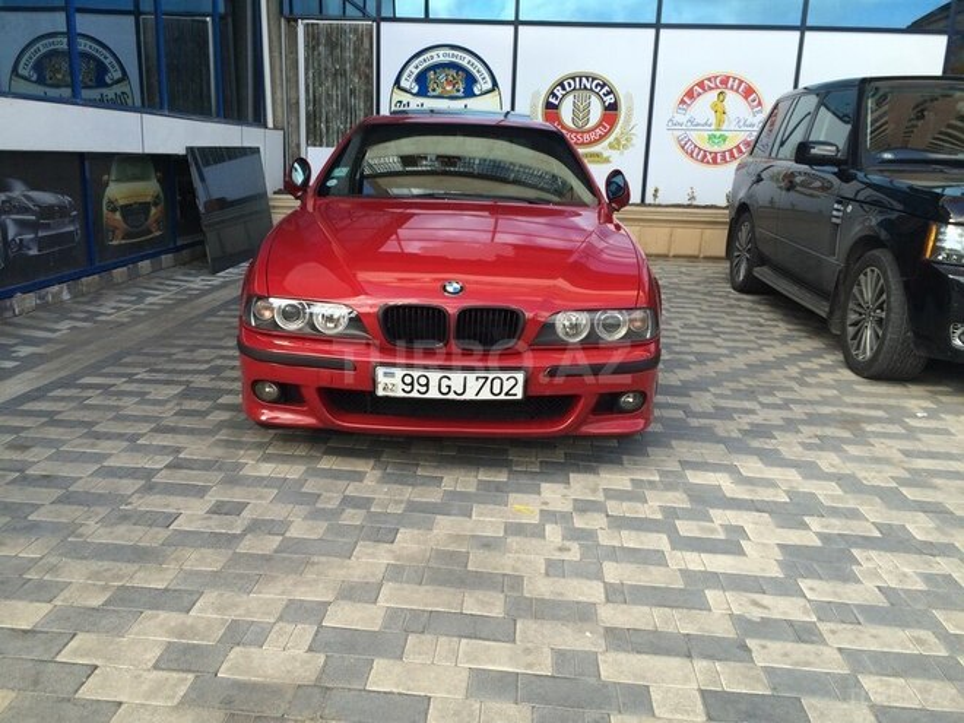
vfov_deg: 48.2
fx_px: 808
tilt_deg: -14.1
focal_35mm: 29
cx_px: 482
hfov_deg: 61.7
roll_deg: -1.0
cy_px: 362
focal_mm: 4.15
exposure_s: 1/540
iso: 32
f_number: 2.2
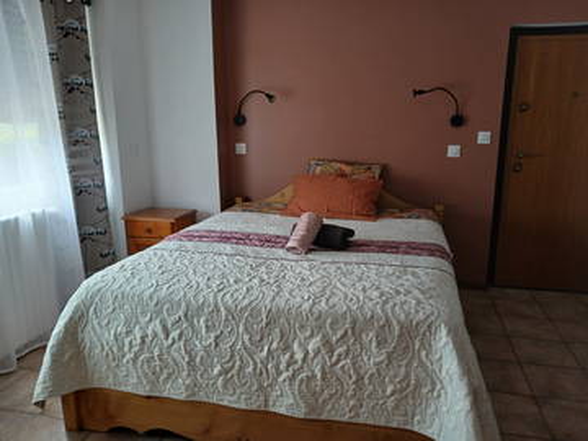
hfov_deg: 65.3
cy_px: 220
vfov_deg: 51.4
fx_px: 459
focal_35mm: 27
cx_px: 294
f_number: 1.8
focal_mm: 3.98
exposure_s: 1/50
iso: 100
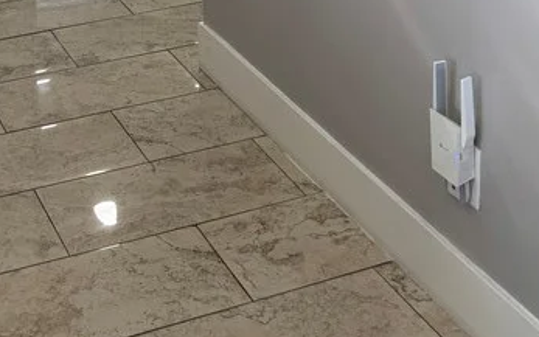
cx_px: 140
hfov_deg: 27.1
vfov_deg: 15.1
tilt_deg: -8.4
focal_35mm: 75
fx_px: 1102
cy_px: -270
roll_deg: +2.7
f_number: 1.78
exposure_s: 1/153
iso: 64
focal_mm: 6.76
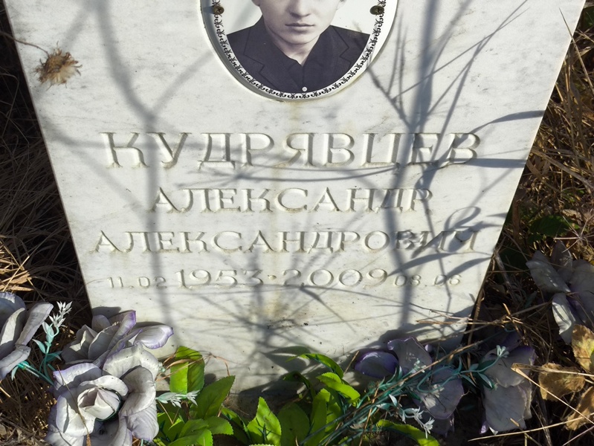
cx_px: 297
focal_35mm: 50
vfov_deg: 29.1
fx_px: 858
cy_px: 223
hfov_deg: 38.2
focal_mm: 4.71
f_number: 1.7
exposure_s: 1/1158
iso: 50
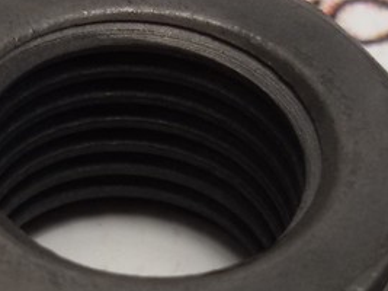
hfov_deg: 16.9
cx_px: 119
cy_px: 188
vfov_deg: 12.7
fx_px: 1300
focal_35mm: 116
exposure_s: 1/50
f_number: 2.4
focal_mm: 2.93
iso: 50
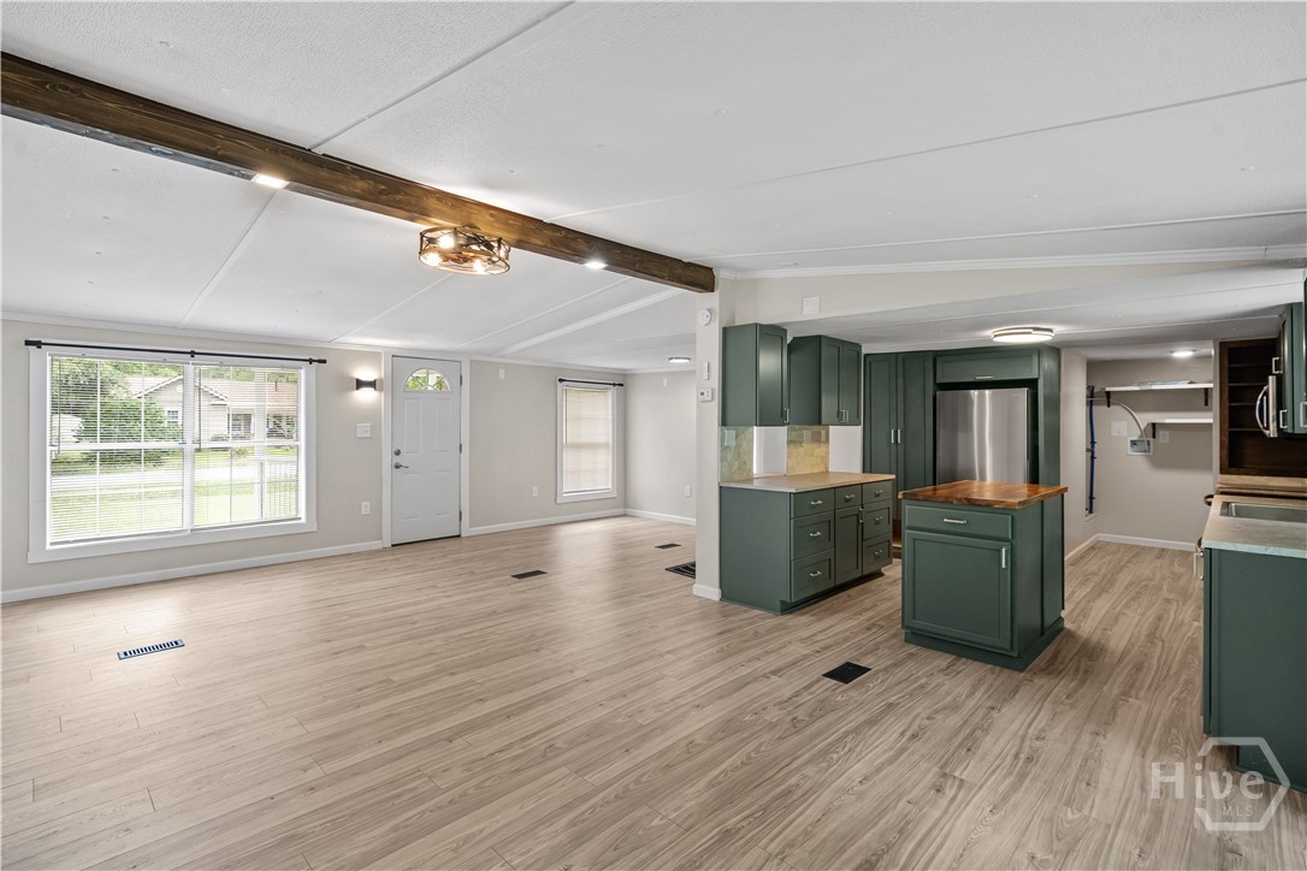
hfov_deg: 96.7
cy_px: 436
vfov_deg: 73.7
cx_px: 654
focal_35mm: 16
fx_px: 581
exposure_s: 1/30
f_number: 8
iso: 4000
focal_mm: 16
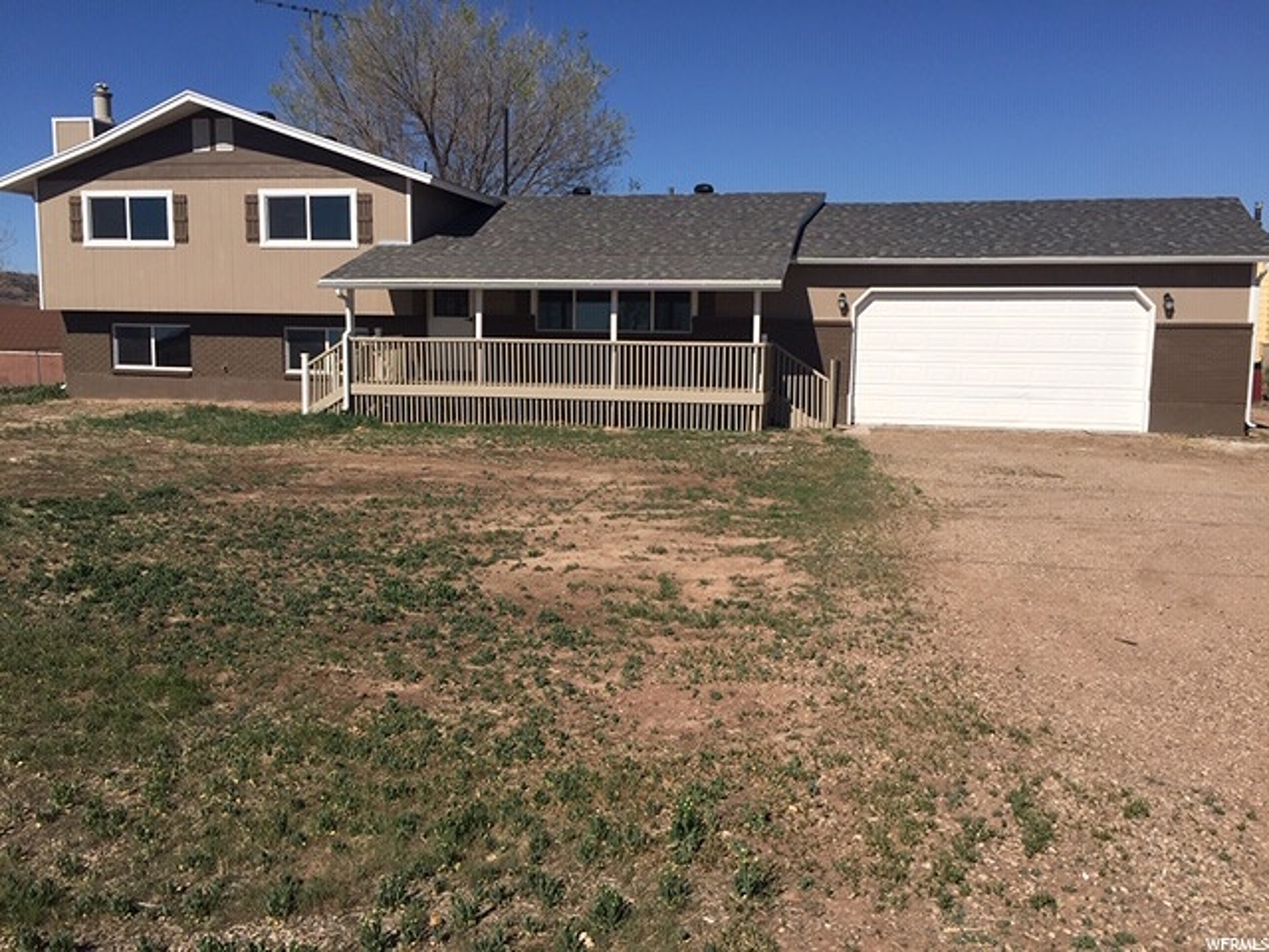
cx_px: 634
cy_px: 476
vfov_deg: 48.2
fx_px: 1063
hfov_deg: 61.7
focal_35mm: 29
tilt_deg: -6.0
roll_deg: -0.5
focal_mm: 4.15
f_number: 2.2
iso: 32
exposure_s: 1/3300
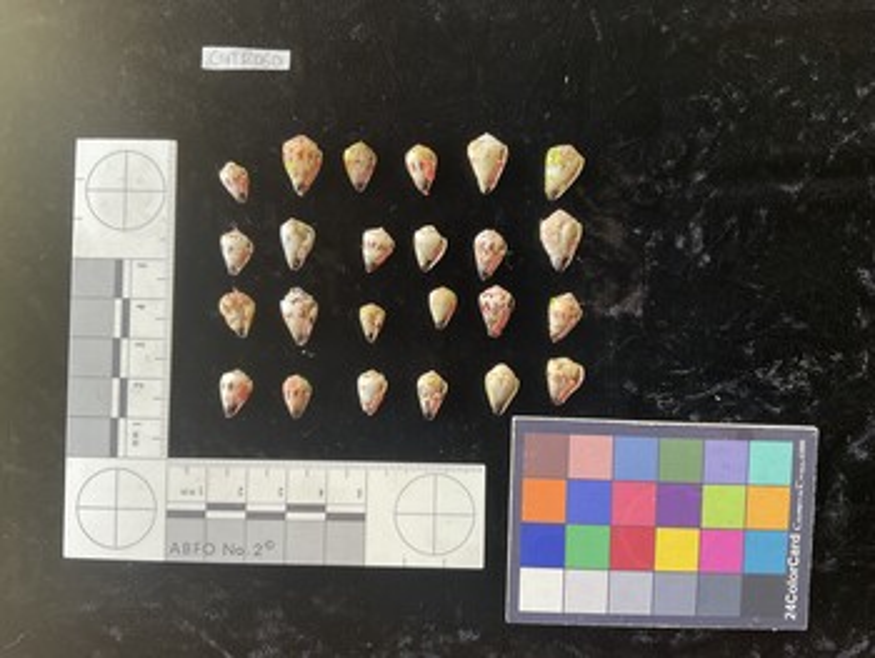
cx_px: 438
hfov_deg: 61.6
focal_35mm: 29
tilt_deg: -88.7
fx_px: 734
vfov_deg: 48.3
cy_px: 329
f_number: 1.8
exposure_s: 1/60
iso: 50
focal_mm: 3
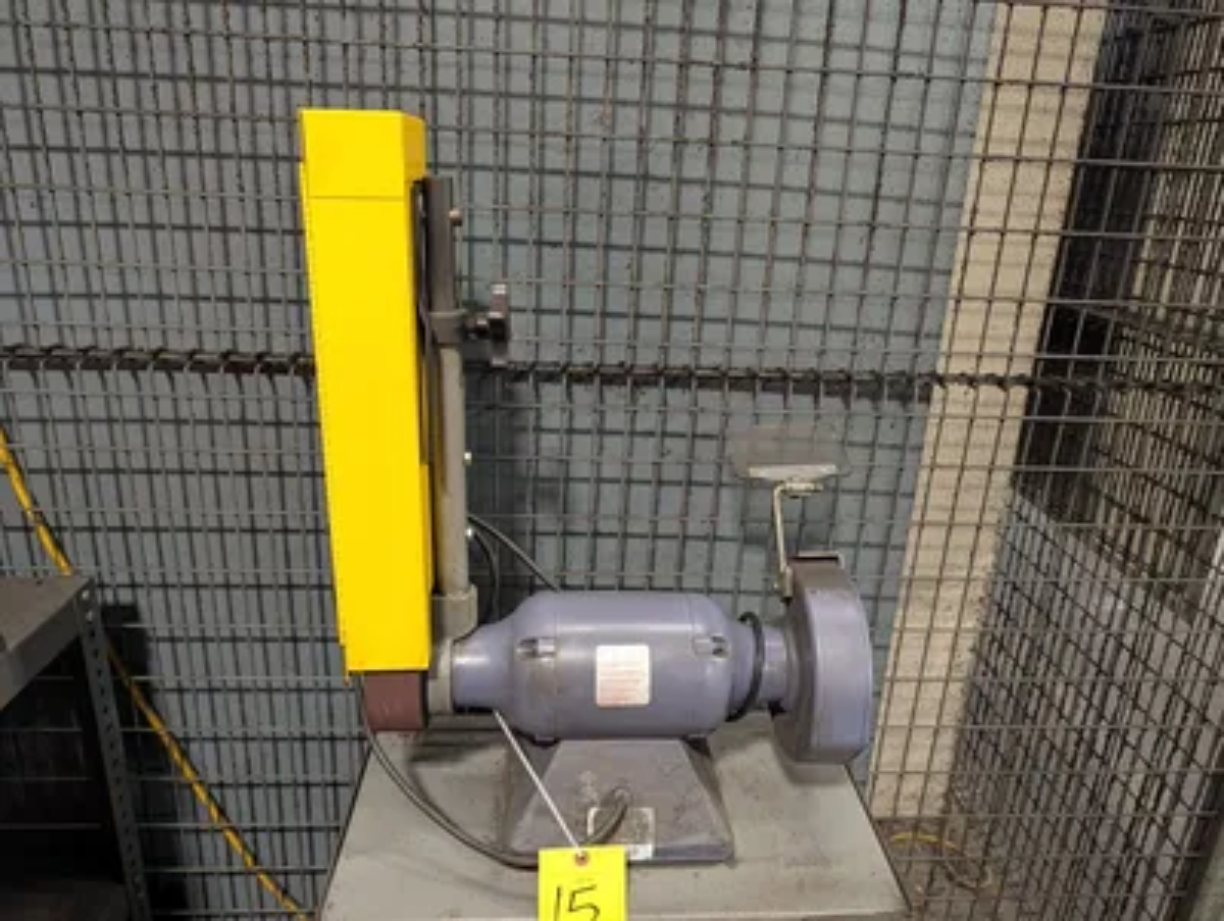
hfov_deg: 71.5
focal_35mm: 24
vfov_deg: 56.9
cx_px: 612
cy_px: 460
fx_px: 850
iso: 891
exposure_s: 1/120
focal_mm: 6.9
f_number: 1.68
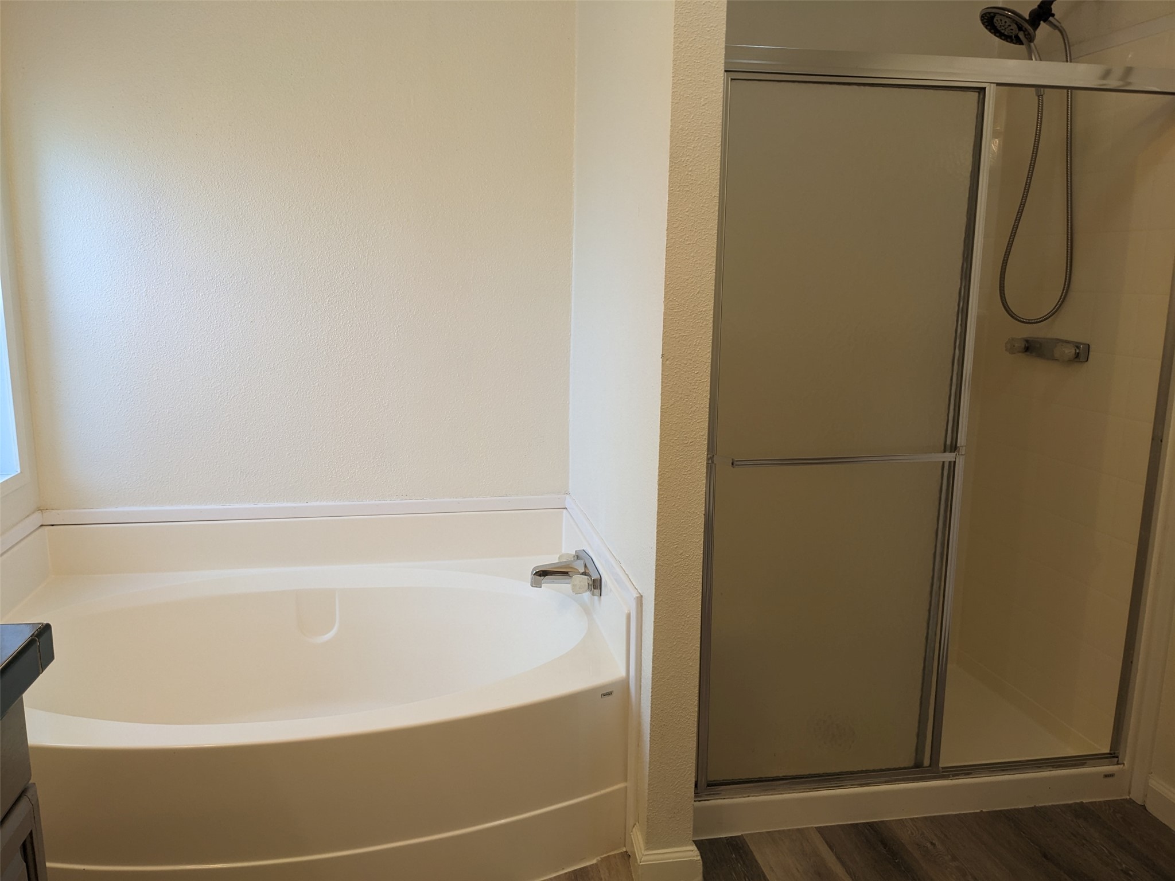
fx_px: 916
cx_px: 588
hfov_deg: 65.3
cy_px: 440
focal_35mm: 27
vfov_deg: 51.4
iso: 78
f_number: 1.73
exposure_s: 1/60
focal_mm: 4.38
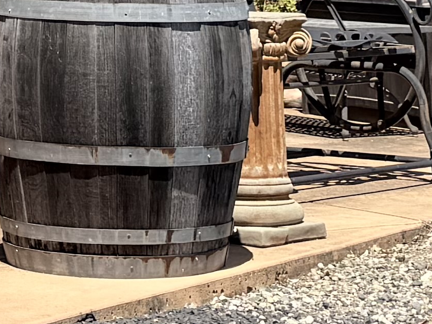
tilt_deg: +15.7
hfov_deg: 11.9
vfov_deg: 8.0
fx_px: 2034
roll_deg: -0.2
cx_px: -77
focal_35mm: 163
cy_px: -606
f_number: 1.78
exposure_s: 1/3953
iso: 80
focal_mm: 6.76
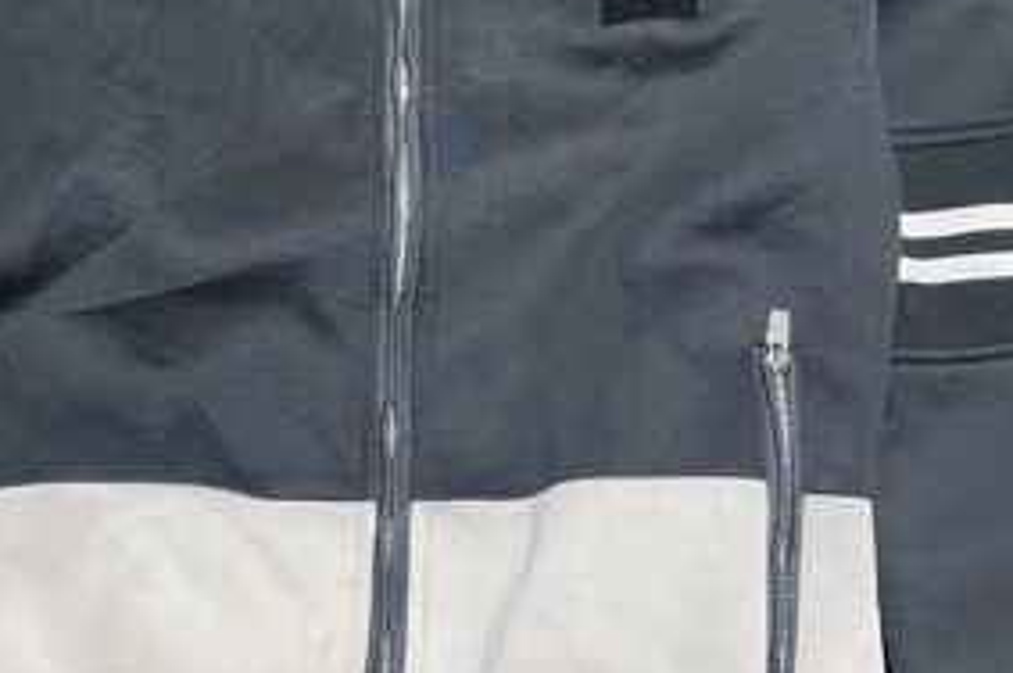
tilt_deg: -49.7
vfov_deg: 26.4
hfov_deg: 38.6
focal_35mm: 51
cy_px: 324
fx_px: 1433
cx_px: 365
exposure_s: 1/50
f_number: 1.6
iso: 125
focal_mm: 4.2
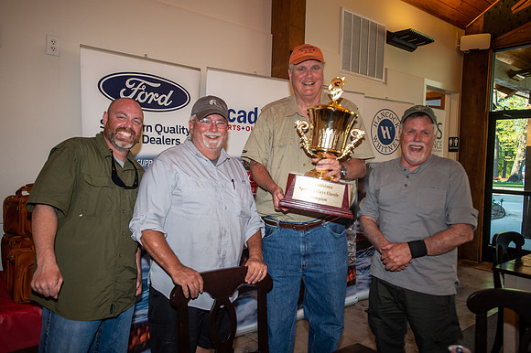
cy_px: 176
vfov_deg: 46.4
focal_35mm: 28
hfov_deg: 65.5
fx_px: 413
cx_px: 266
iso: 160
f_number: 3.2
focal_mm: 28
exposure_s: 1/125
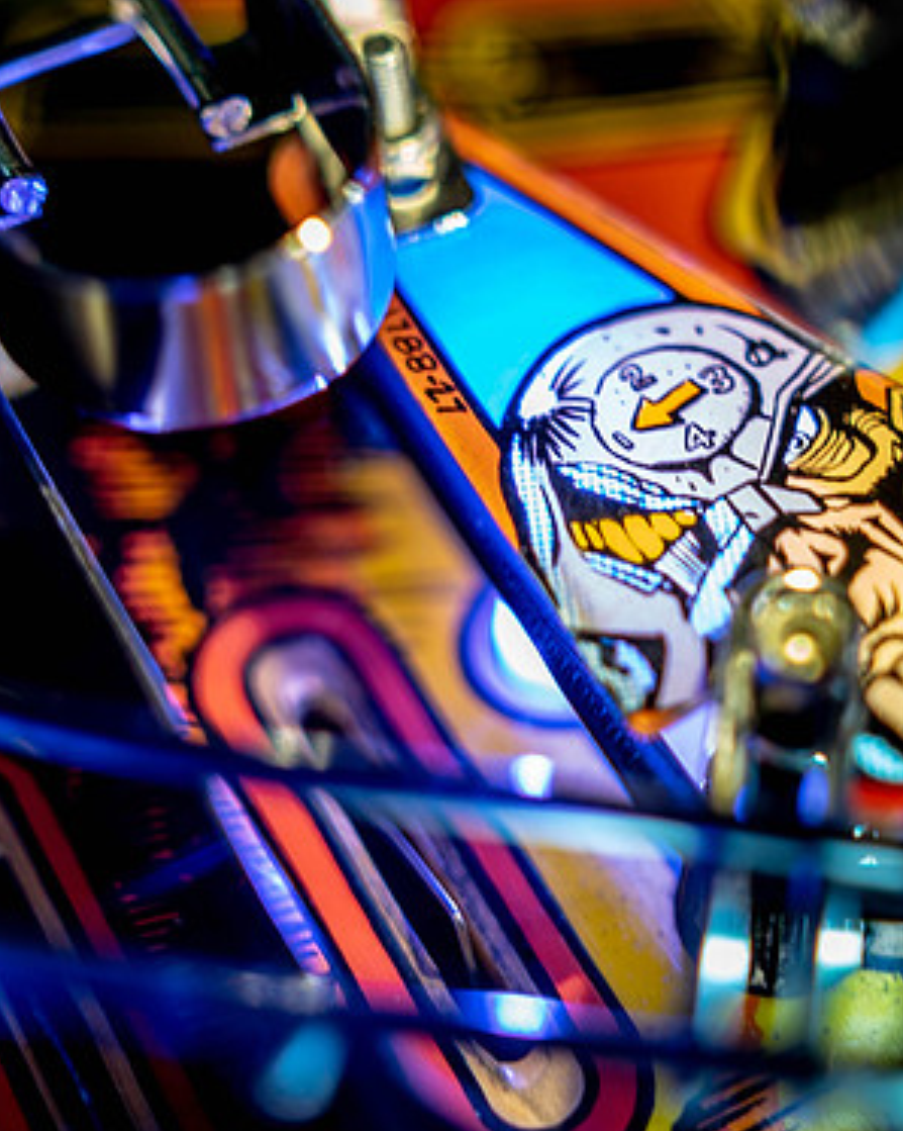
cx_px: 742
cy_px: 584
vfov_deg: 25.1
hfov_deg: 19.9
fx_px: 2541
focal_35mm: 76
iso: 200
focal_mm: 35
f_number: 1.4
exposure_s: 1/50
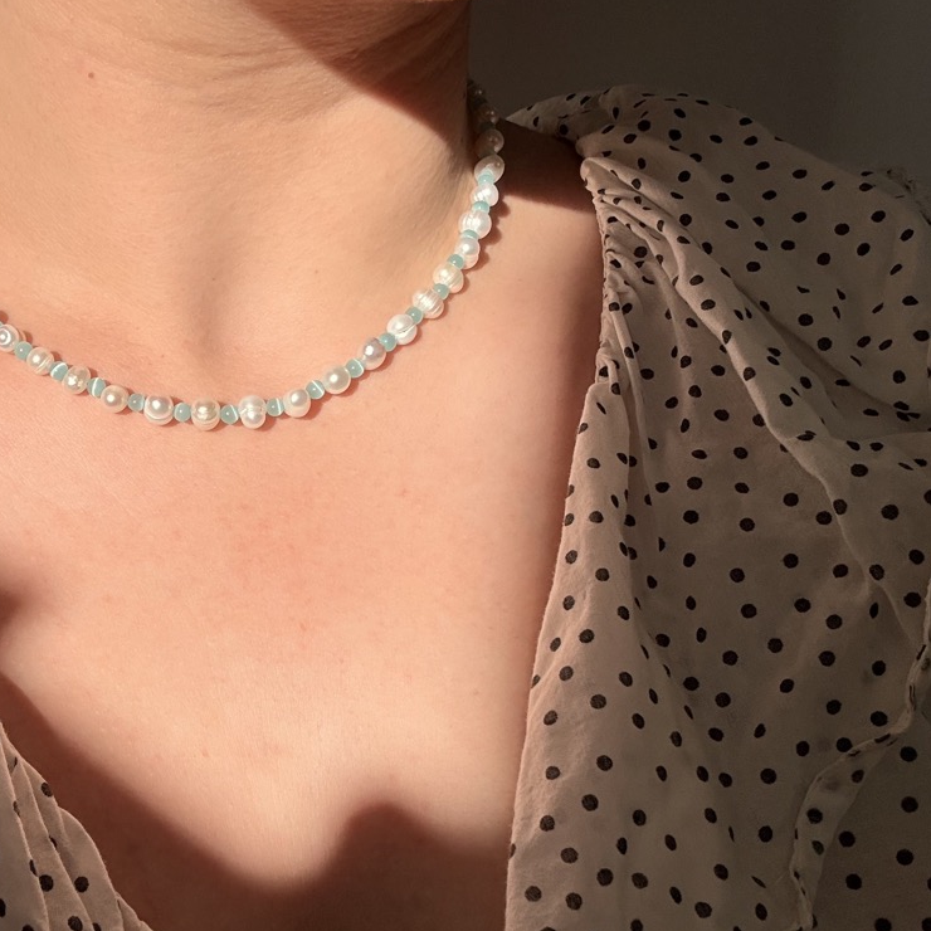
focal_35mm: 43
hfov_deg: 37.9
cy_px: 538
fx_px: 1308
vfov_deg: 39.1
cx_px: 203
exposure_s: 1/2155
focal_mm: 2.69
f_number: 1.9
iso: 25
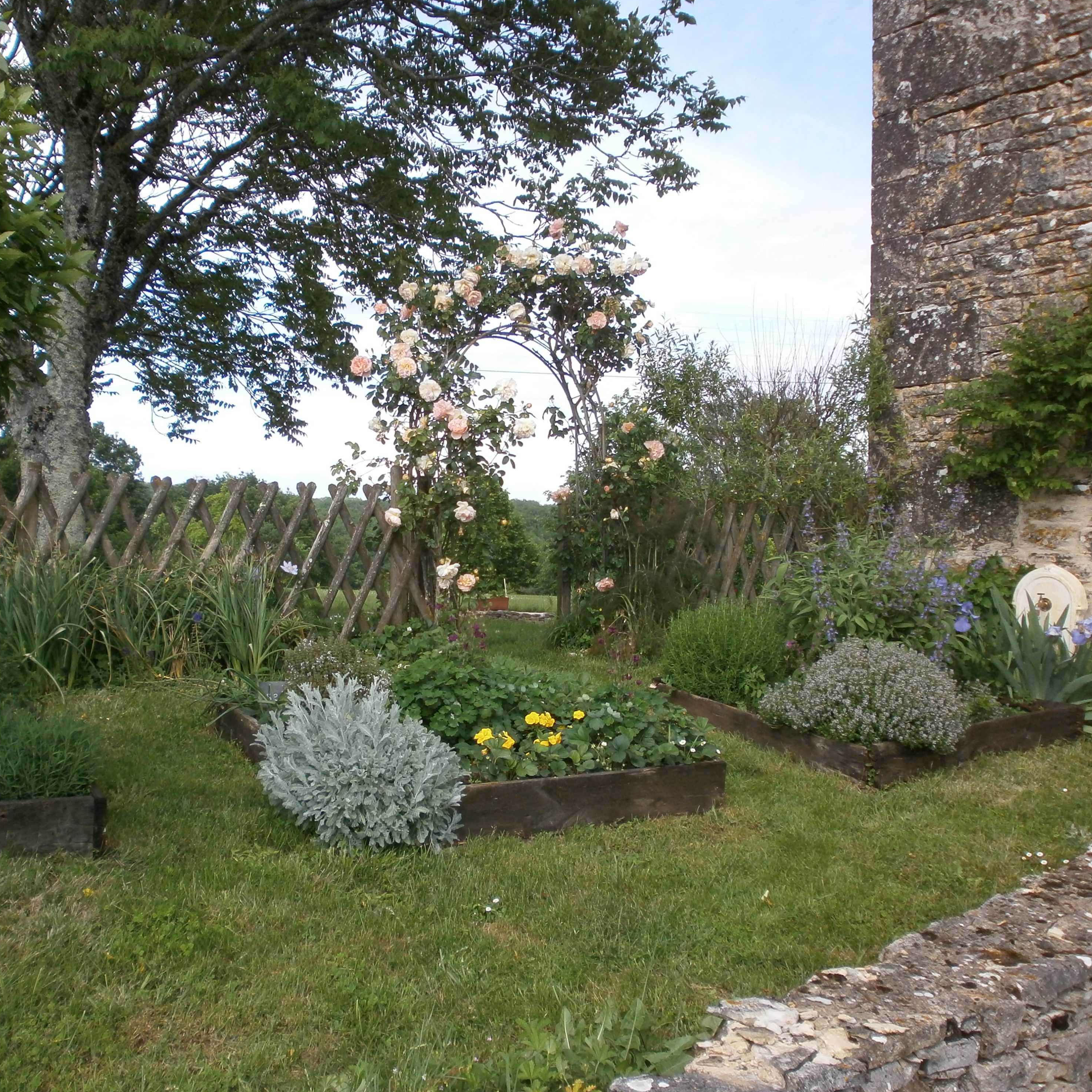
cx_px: 456
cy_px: 544
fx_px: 1142
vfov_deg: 51.1
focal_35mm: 32
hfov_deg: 50.9
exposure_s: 1/500
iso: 100
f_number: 2.9
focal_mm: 4.8
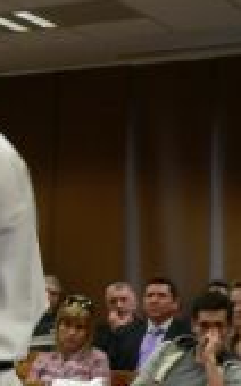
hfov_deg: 11.8
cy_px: 263
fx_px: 1063
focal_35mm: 101
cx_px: -207
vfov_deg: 20.5
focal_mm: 6
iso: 200
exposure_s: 1/20
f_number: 2.8
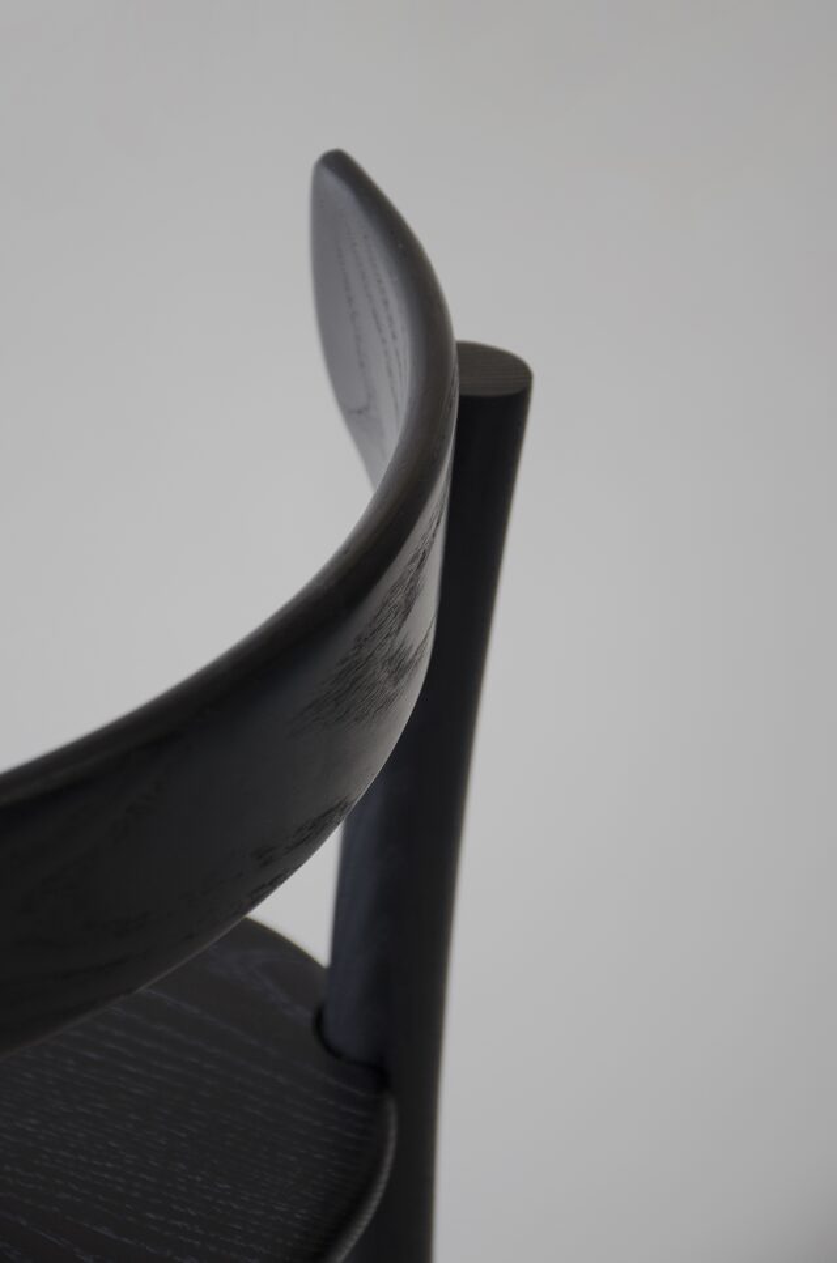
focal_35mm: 120
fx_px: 4203
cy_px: 632
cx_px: 418
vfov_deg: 17.1
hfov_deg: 11.4
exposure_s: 1/160
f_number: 5.3
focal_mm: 80
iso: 200
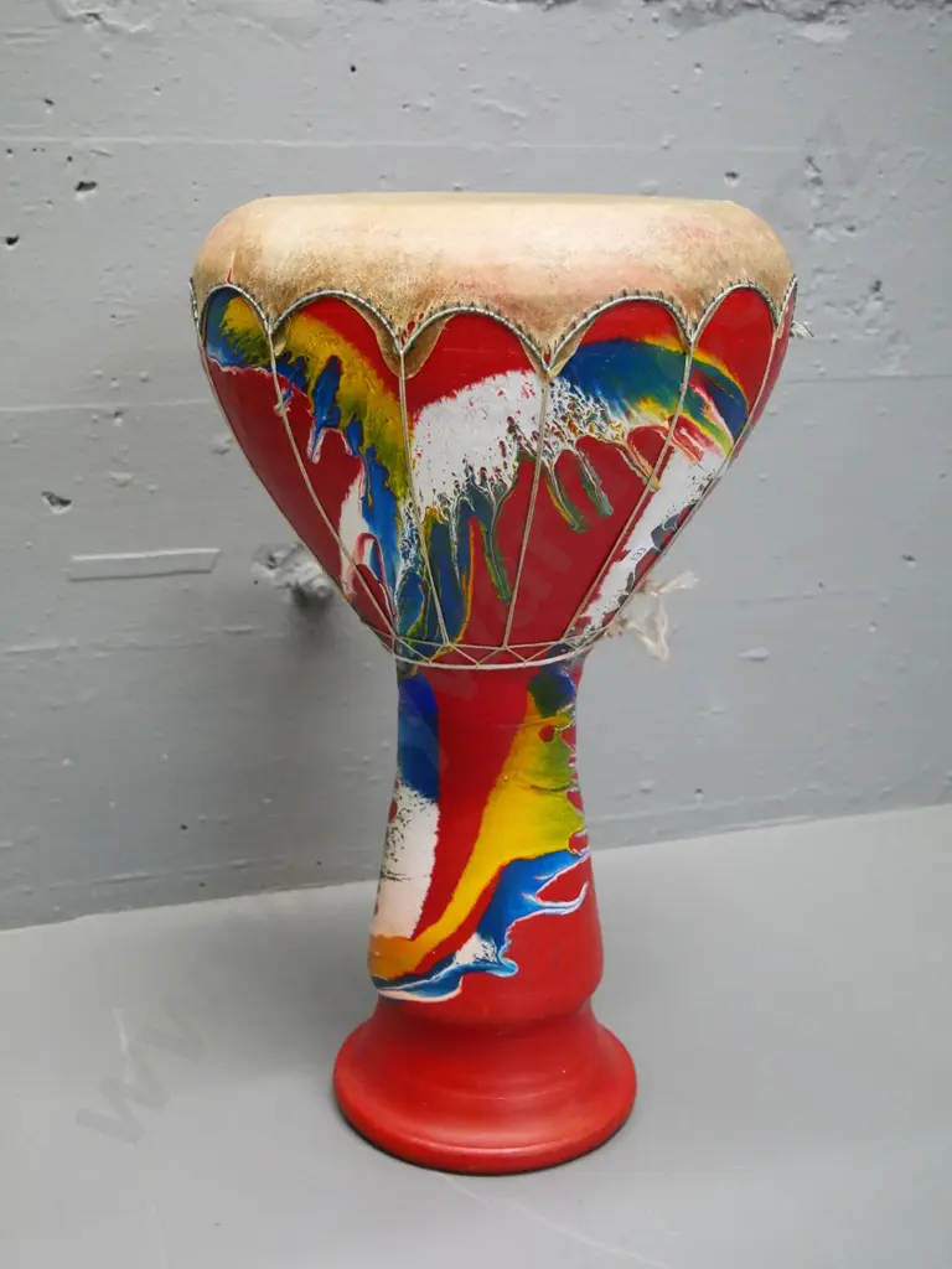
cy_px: 634
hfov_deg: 32.9
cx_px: 476
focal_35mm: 44
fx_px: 1613
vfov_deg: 42.9
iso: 3200
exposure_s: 1/250
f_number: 4.2
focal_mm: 22
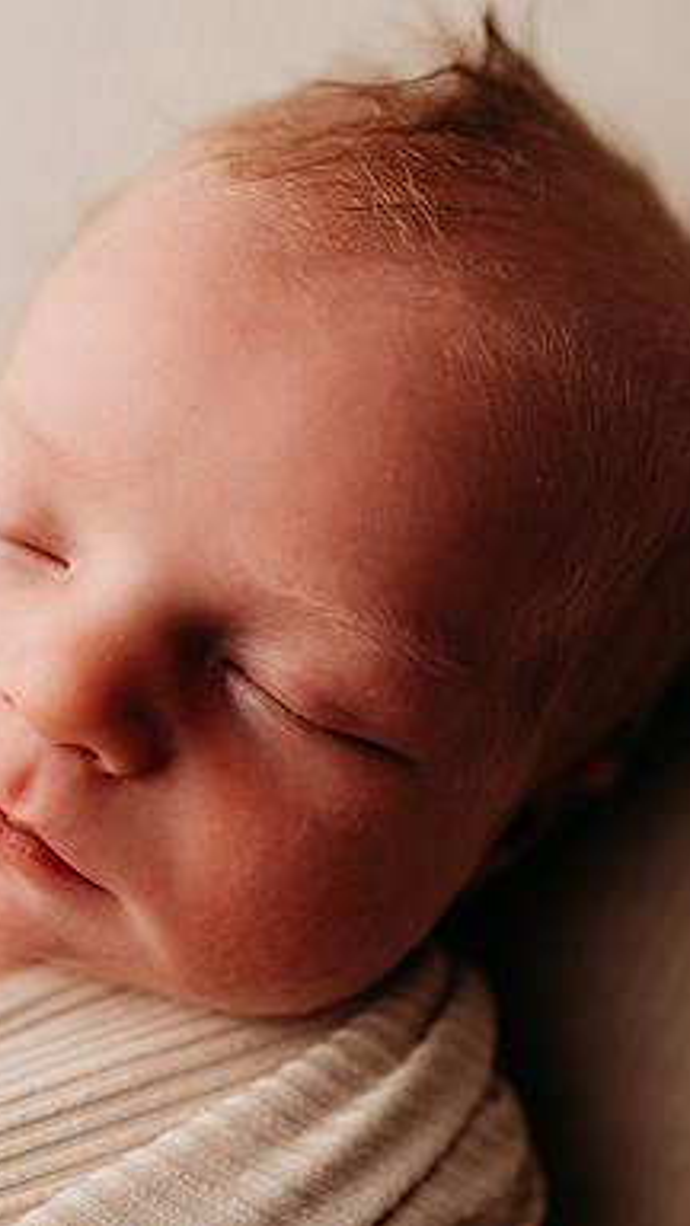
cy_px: 615
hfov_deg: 30.4
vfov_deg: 52.8
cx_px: 134
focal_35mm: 38
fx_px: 1236
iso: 80
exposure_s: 1/160
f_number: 2.8
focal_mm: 24
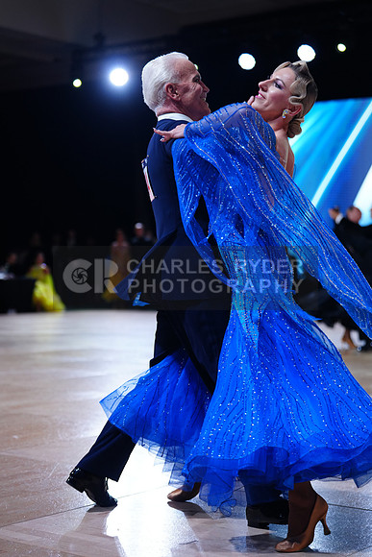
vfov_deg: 28.8
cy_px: 278
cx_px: 186
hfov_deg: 19.5
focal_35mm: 70
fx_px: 1084
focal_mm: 70
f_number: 2.8
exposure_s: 1/500
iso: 640
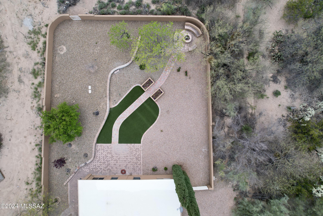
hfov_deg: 78.6
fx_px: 197
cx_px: 162
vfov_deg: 57.2
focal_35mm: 22
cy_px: 108
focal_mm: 8.38
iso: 200
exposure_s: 1/640
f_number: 2.8
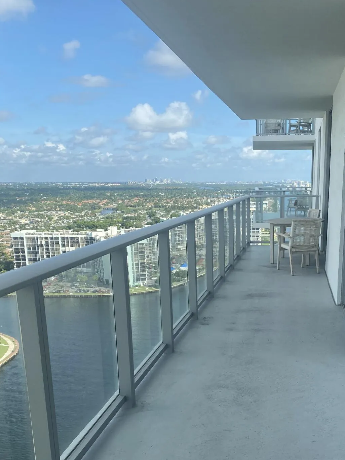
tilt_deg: -14.1
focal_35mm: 38
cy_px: 311
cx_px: 250
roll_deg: -0.3
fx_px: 505
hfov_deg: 37.0
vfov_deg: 48.1
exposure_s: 1/1866
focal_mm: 4.25
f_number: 1.8
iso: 32
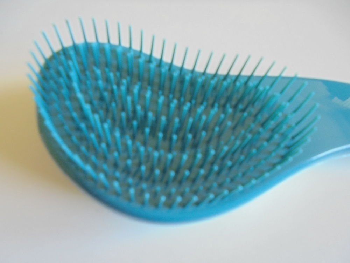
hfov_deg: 67.3
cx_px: 175
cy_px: 132
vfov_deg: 53.1
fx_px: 263
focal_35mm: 26
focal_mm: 4.6
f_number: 3.5
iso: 400
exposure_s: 1/30
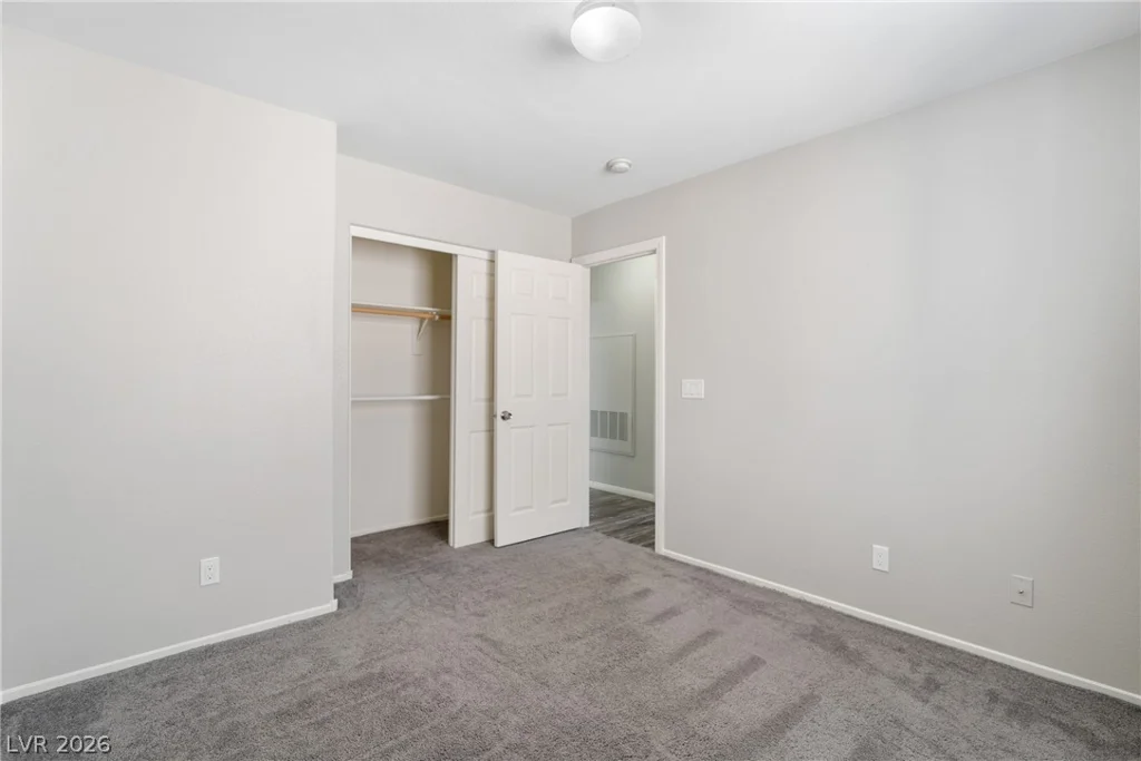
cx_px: 570
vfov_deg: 73.8
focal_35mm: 16
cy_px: 380
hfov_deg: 96.7
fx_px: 507
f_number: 2.8
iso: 1600
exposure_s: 1/125
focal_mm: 16
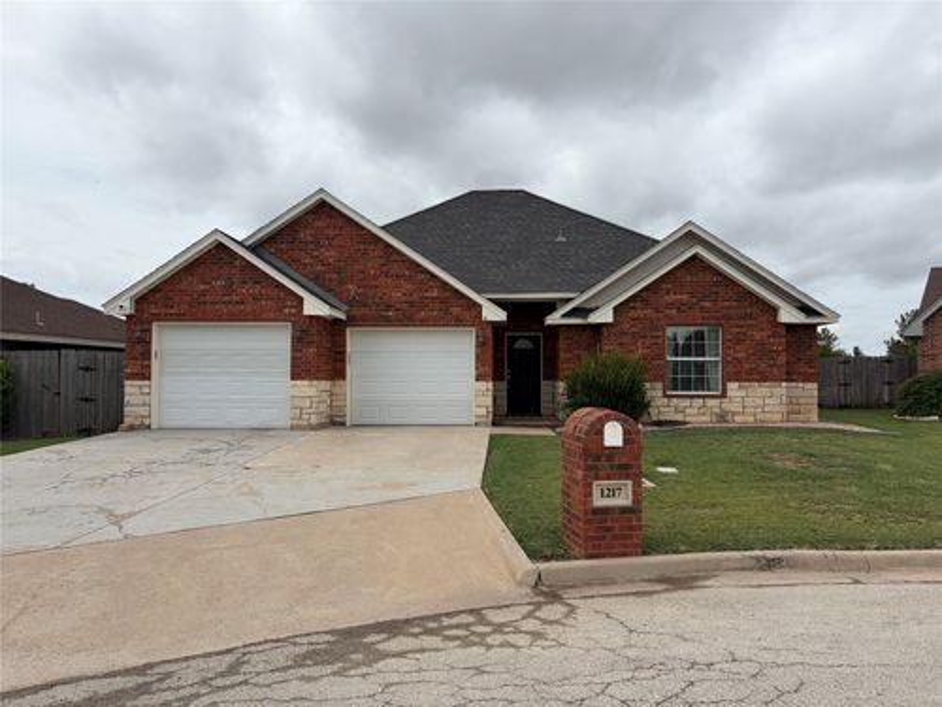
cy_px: 354
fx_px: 708
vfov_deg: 53.1
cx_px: 471
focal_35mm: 26
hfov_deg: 67.3
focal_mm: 5.96
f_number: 1.6
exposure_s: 1/4329
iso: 50
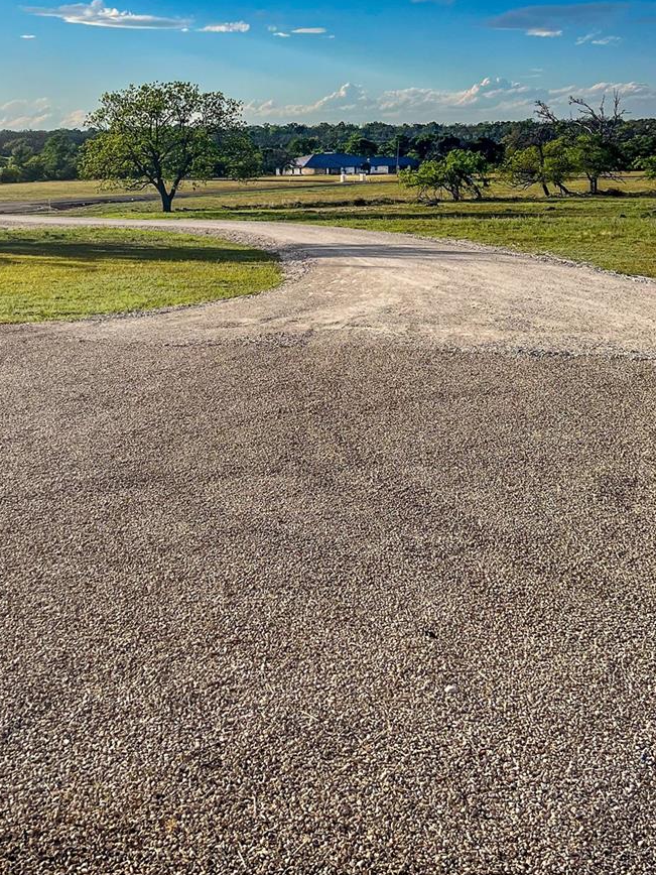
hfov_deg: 31.5
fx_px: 1162
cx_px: 318
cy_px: 218
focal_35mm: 46
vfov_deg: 40.1
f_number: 1.5
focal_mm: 5.7
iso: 50
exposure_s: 1/5900
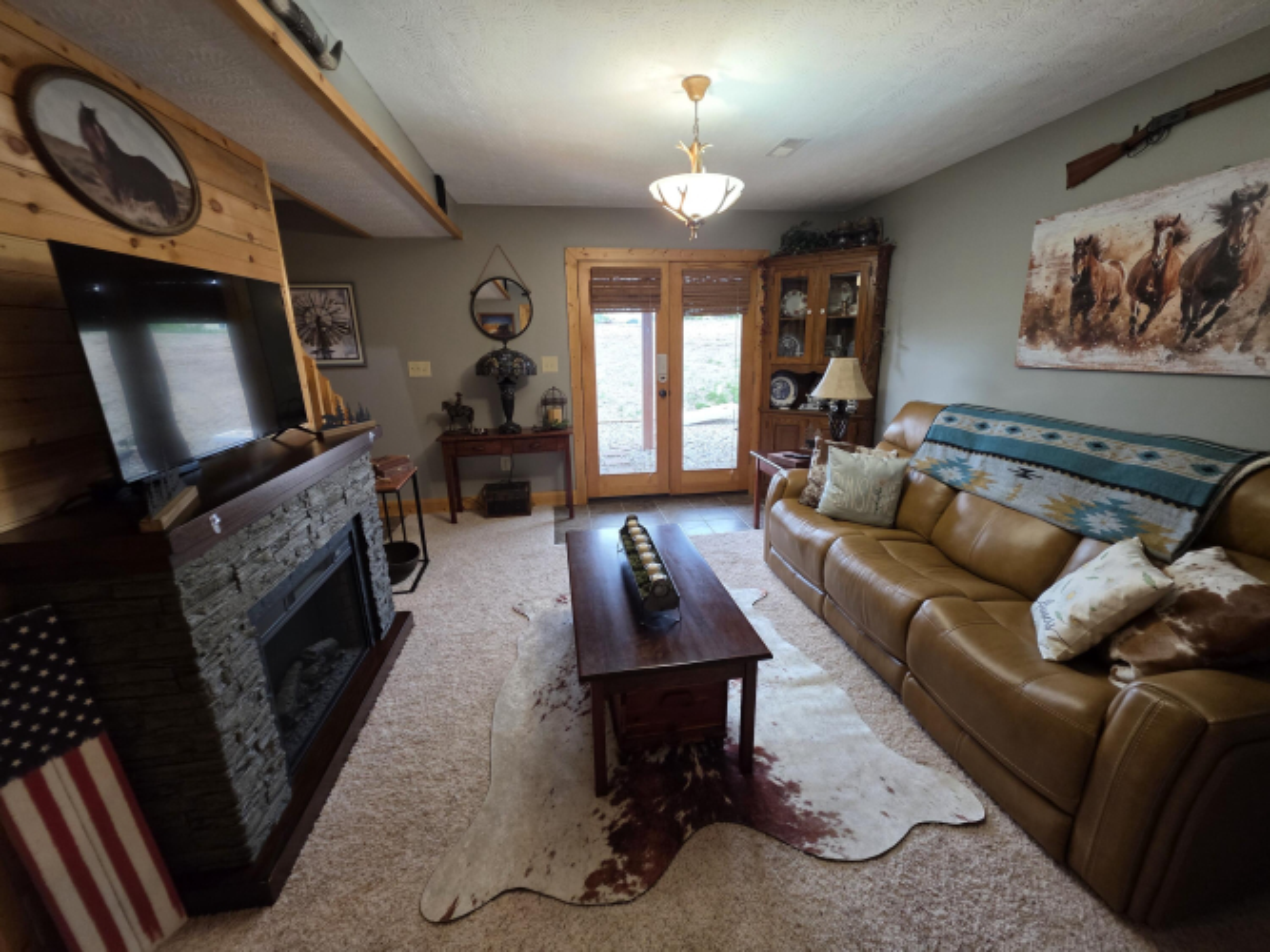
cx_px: 635
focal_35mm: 13
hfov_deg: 106.2
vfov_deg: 89.9
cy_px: 476
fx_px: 477
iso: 320
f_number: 1.9
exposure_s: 1/60
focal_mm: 2.2
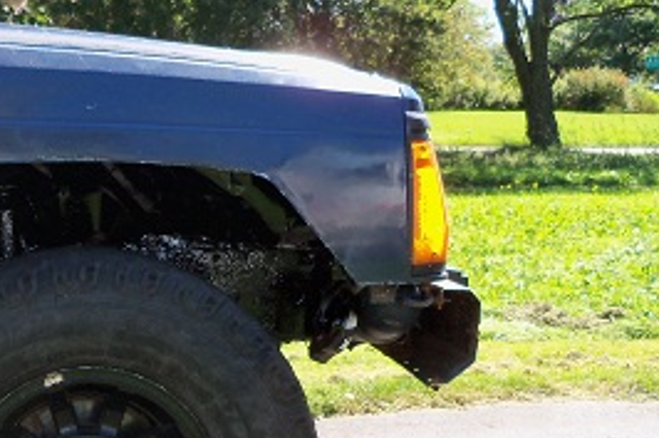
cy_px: 271
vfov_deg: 18.1
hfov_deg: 26.0
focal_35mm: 75
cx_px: 47
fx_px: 1372
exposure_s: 1/160
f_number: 3.5
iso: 80
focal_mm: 6.2
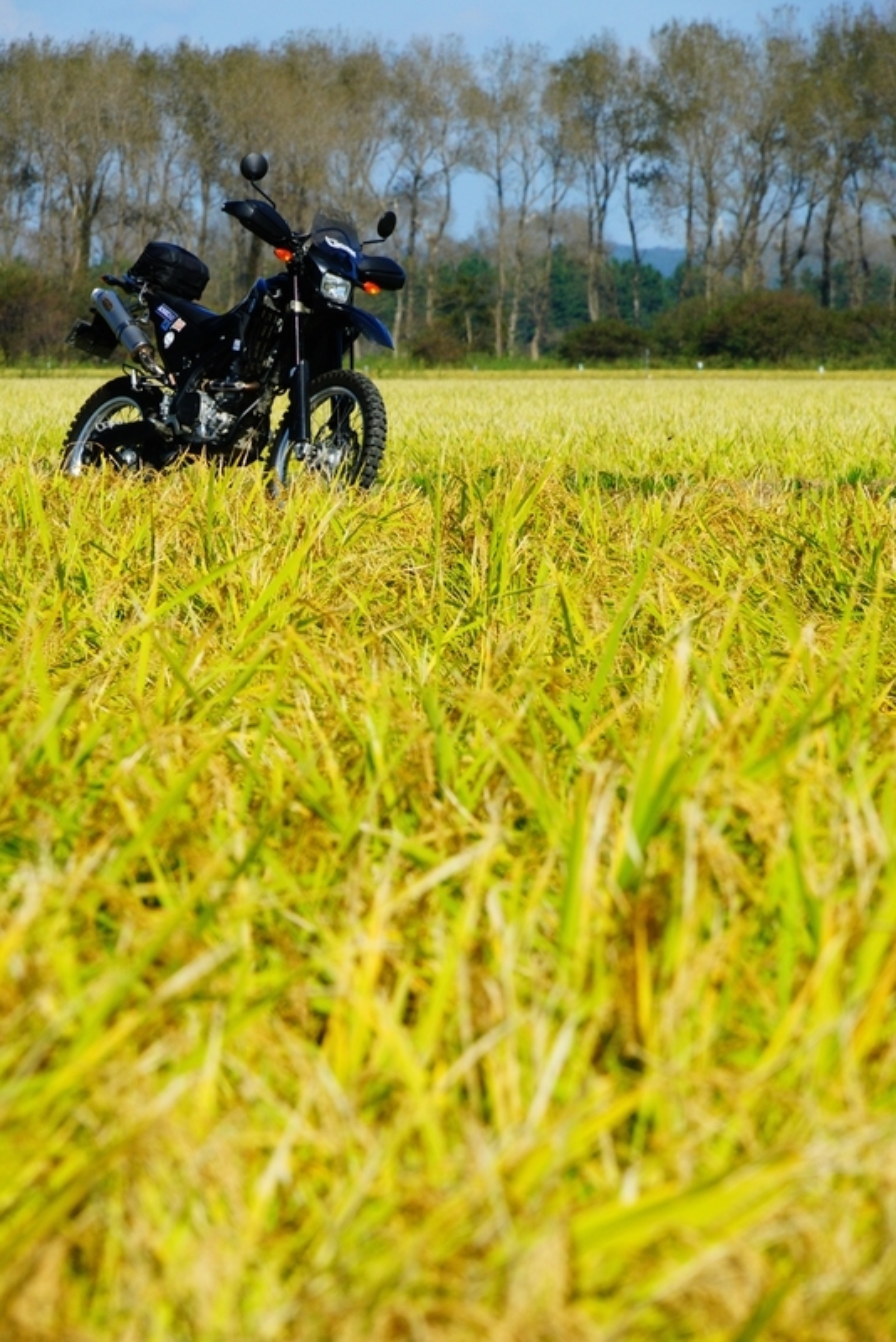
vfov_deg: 8.6
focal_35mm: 240
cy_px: 671
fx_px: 8952
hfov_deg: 5.7
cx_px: 448
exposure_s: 1/320
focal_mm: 240
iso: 1000
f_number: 16
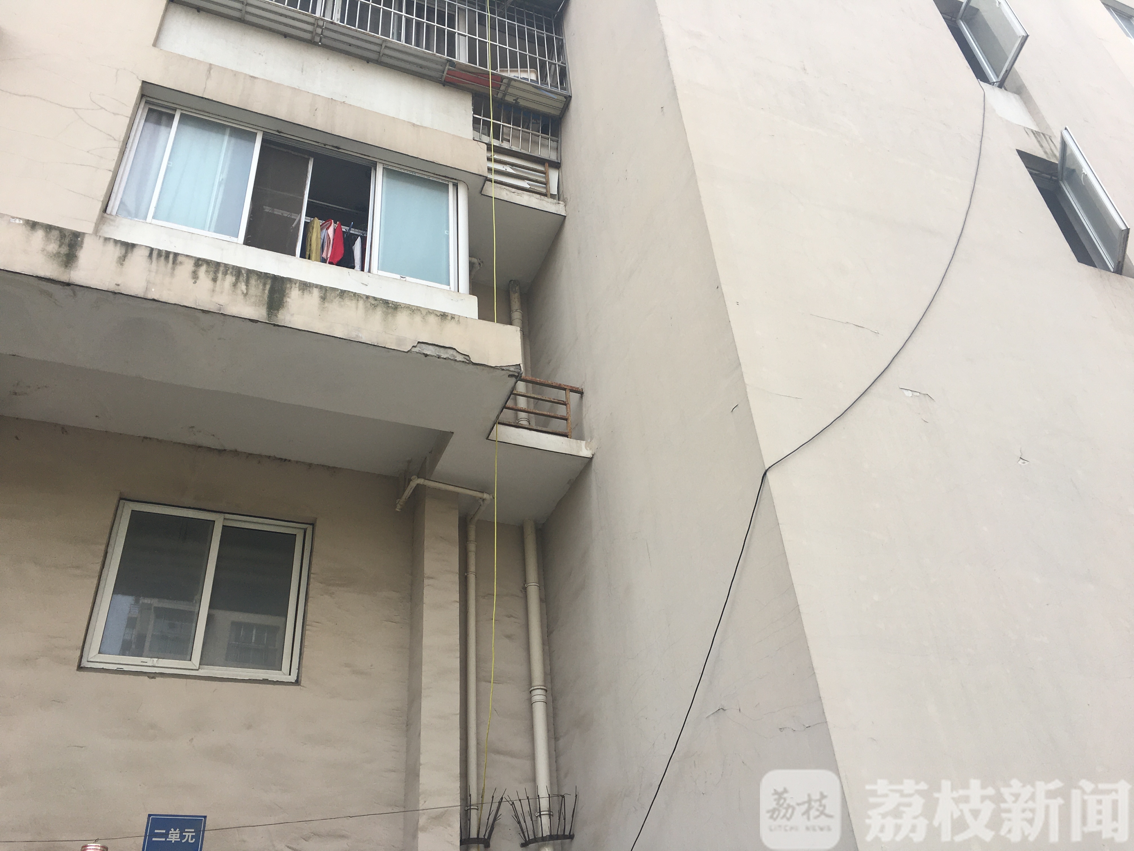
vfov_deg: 48.2
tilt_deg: +36.8
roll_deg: +4.6
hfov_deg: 61.7
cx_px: 567
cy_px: 426
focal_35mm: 29
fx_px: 950
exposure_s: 1/630
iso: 25
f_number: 2.2
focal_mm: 4.15
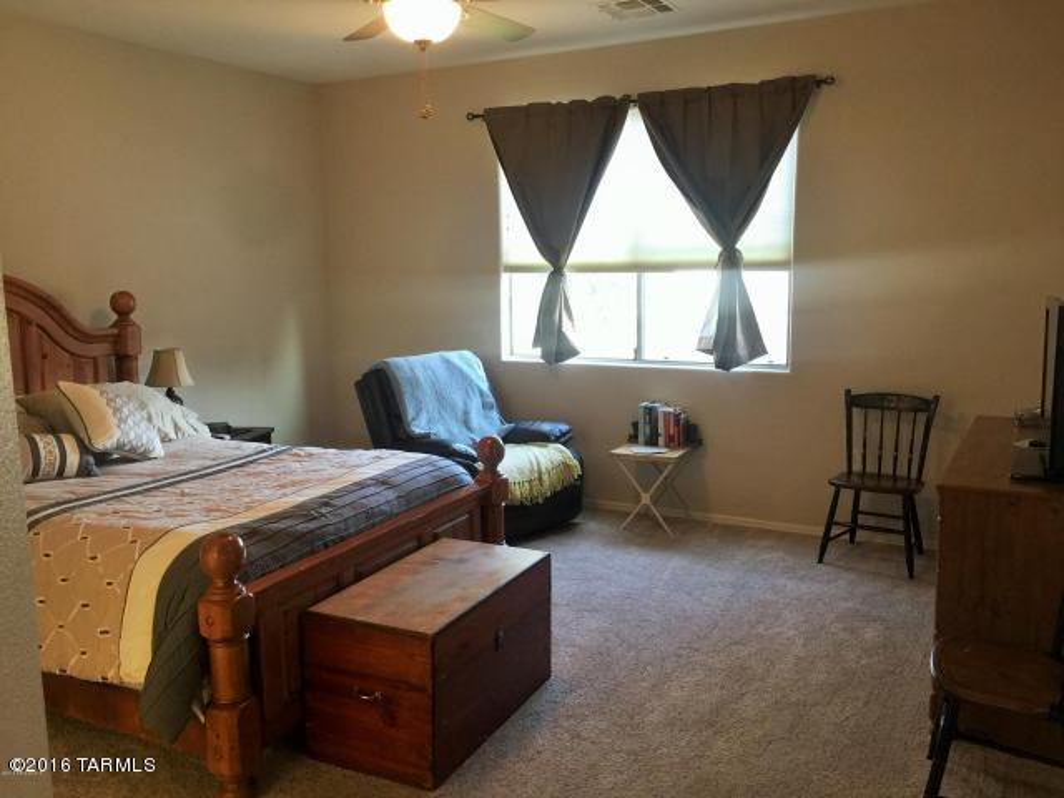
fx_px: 891
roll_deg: +0.0
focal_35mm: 29
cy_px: 399
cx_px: 532
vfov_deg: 48.2
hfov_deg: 61.7
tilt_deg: -8.9
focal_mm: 4.15
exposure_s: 1/15
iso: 64
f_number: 2.2
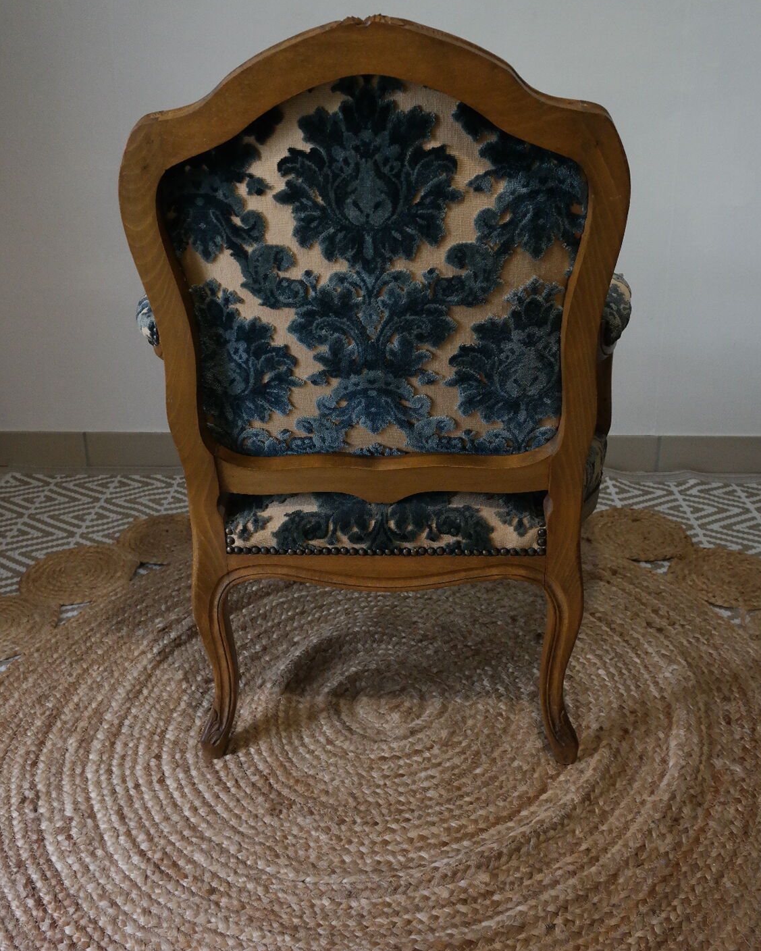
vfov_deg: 47.9
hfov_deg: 39.2
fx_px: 1069
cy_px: 435
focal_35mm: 38
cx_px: 377
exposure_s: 1/30
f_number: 5.6
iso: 1600
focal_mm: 22
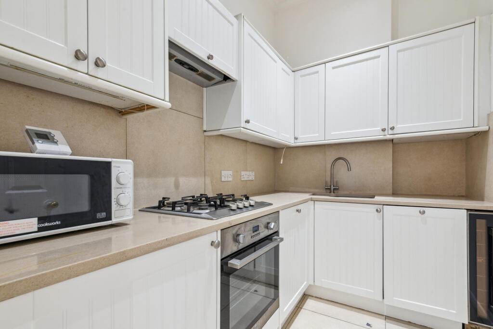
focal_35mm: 17
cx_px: 246
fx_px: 233
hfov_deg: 93.3
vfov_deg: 70.5
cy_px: 164
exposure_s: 1/4
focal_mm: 17
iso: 400
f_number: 11
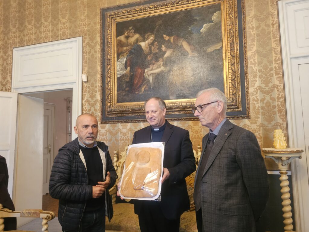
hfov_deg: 73.9
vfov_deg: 58.9
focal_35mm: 23
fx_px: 205
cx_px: 154
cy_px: 116
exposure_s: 1/50
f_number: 1.7
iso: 640
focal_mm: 6.3
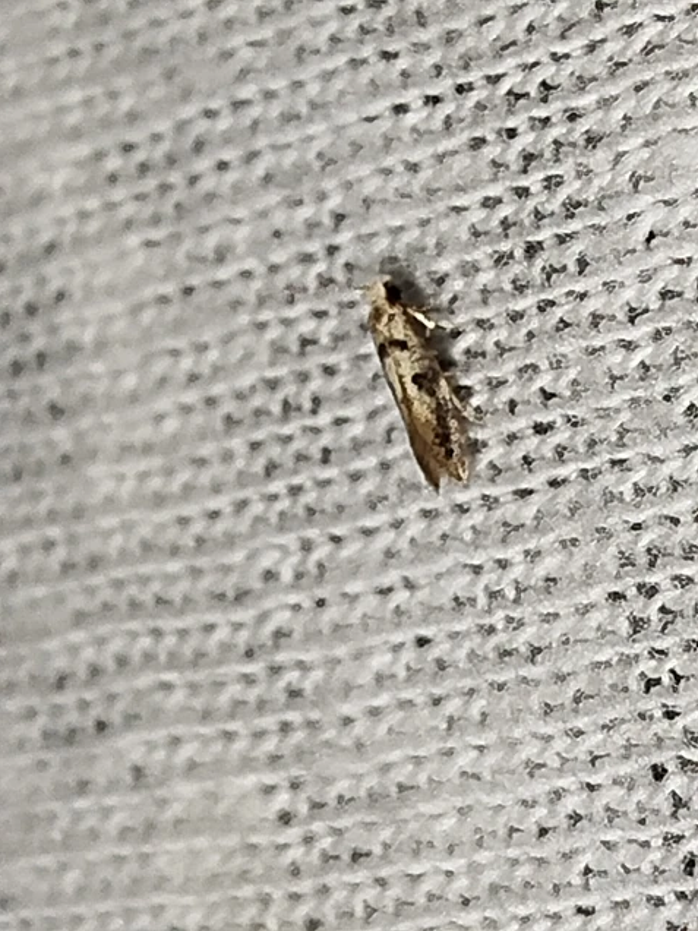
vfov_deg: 12.3
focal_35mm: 161
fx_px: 4329
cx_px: 348
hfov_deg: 9.2
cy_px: 466
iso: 100
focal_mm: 5.31
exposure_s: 1/50
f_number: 1.7
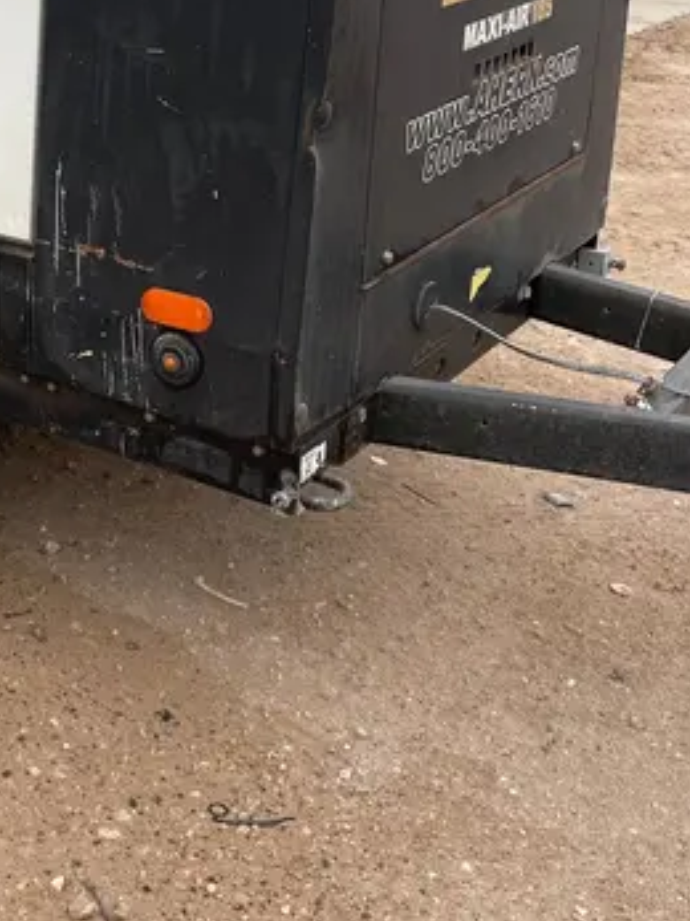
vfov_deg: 34.4
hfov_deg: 25.1
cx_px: -19
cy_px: 261
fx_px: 1463
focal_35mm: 55
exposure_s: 1/703
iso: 50
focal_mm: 4.2
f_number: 1.6
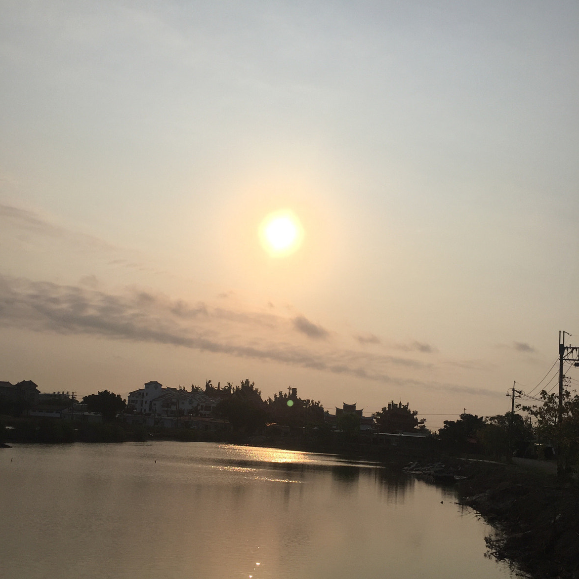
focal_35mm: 35
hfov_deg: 47.2
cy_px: 325
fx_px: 662
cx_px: 287
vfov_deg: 47.1
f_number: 2.2
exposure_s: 1/9901
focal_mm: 4.15
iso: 32
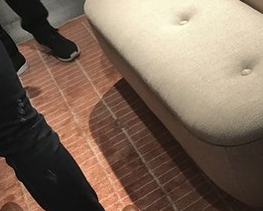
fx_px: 498
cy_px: 84
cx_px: 278
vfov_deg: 23.8
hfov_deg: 27.4
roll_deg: +12.9
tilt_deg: -37.8
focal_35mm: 64
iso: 40
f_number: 1.8
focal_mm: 3.99
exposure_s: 1/20
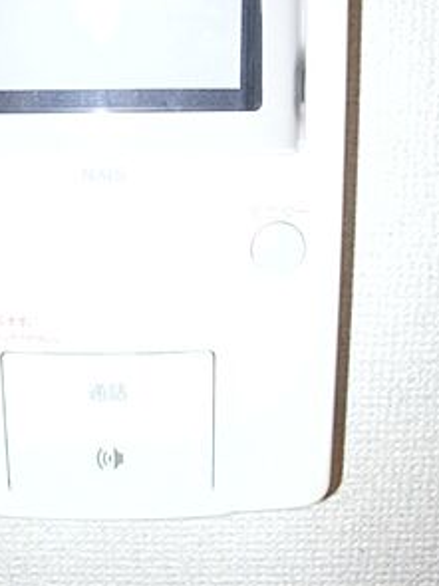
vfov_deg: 33.5
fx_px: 965
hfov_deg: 25.5
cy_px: 201
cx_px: 159
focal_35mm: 57
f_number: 2.6
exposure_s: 1/40
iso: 160
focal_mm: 5.8
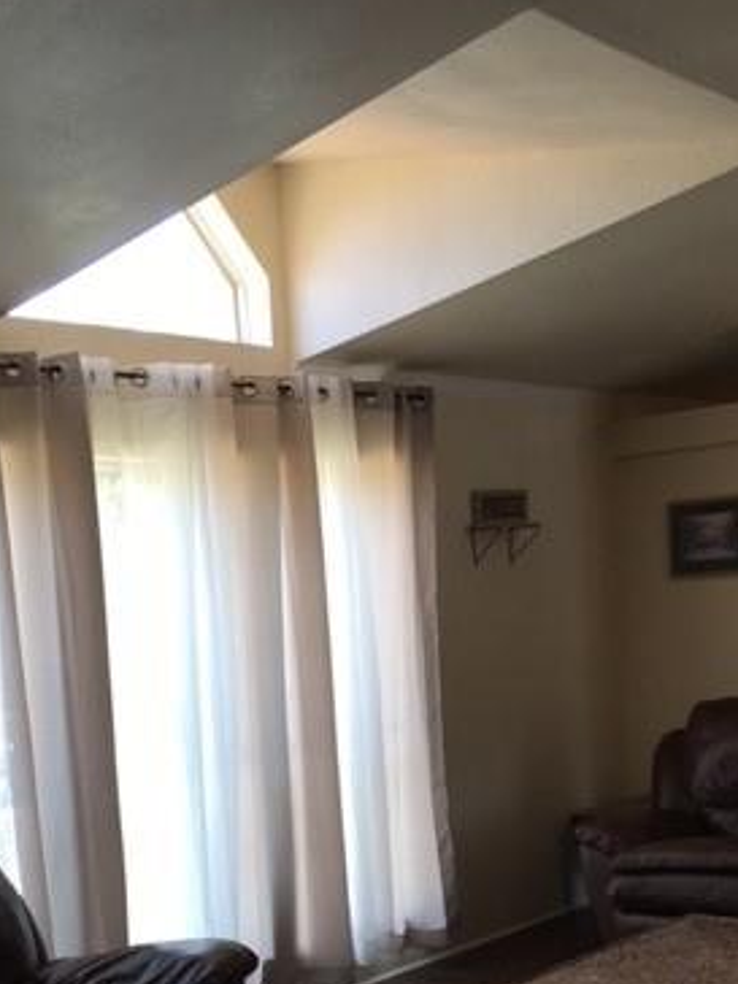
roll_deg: +3.2
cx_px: 273
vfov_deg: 36.2
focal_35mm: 51
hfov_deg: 28.4
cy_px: 787
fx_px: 1450
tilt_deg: -5.7
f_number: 2.2
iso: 25
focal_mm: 4.15
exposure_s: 1/60
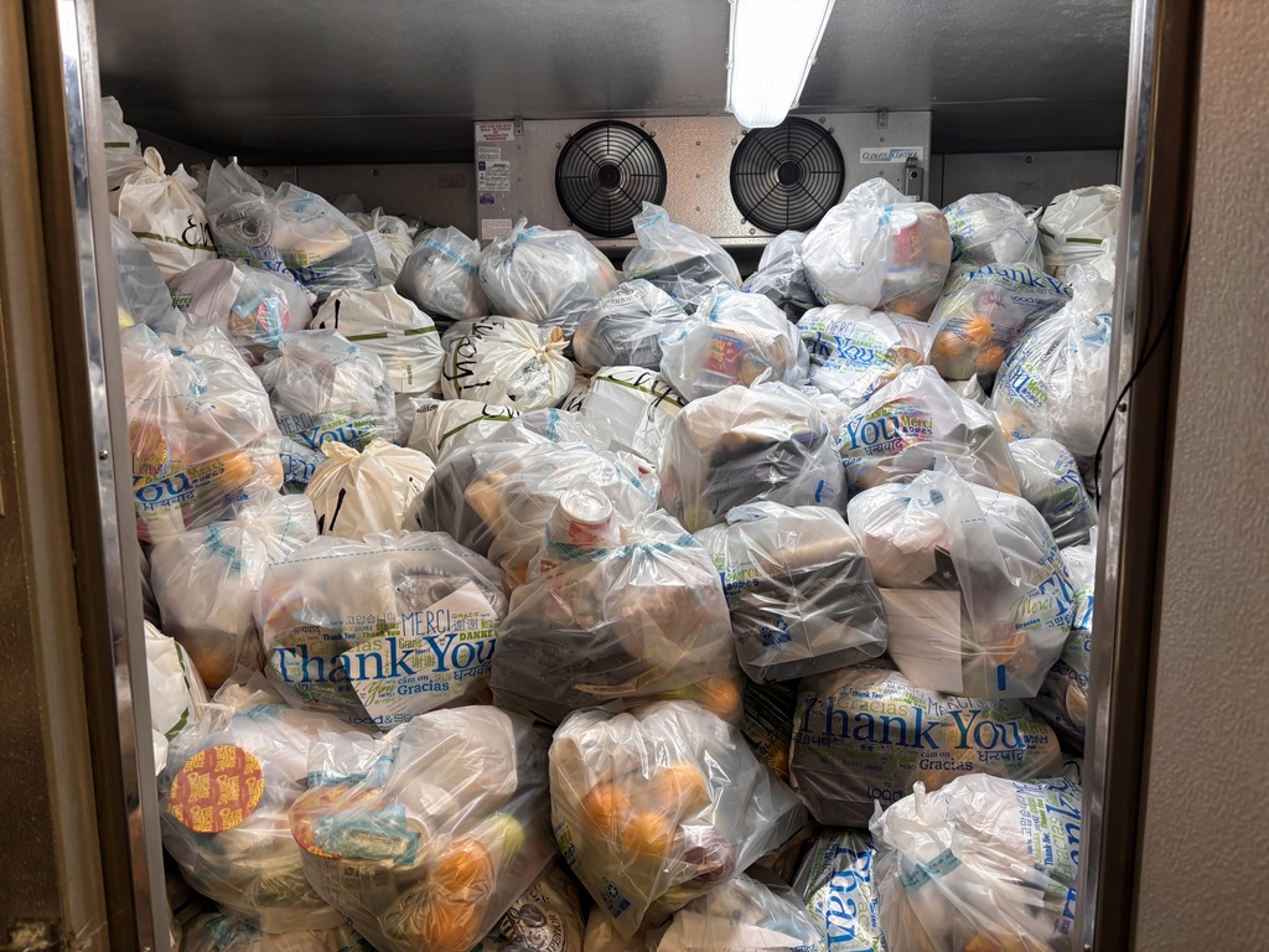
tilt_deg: -9.9
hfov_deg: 67.3
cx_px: 634
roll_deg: -0.6
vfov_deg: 53.1
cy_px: 476
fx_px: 953
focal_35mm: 26
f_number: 1.6
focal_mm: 5.96
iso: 64
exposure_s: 1/120
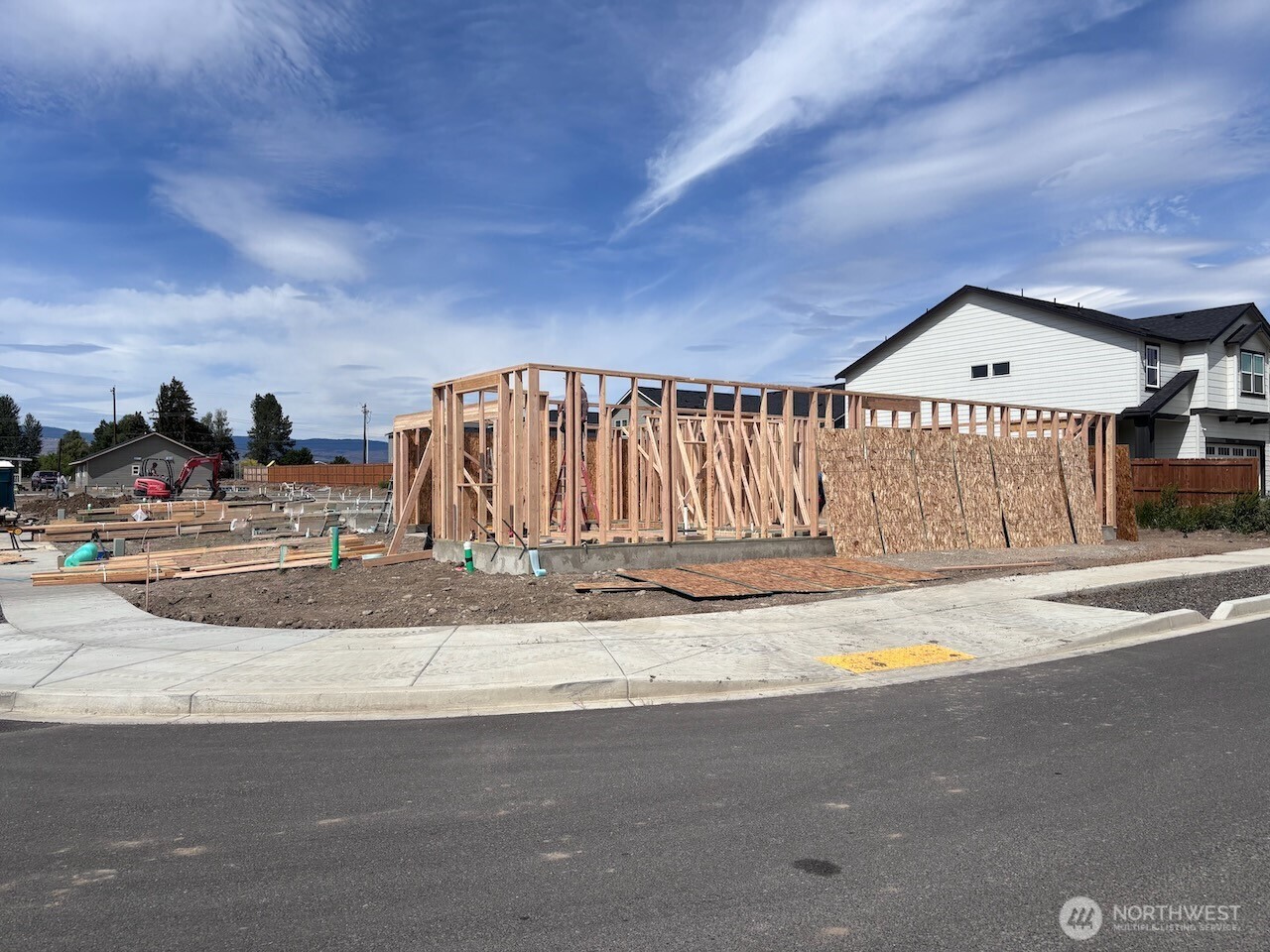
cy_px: 476
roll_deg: +0.0
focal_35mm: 26
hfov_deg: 67.3
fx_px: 954
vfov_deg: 53.1
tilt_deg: +1.6
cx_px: 635
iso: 50
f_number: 1.6
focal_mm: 5.96
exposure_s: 1/7194
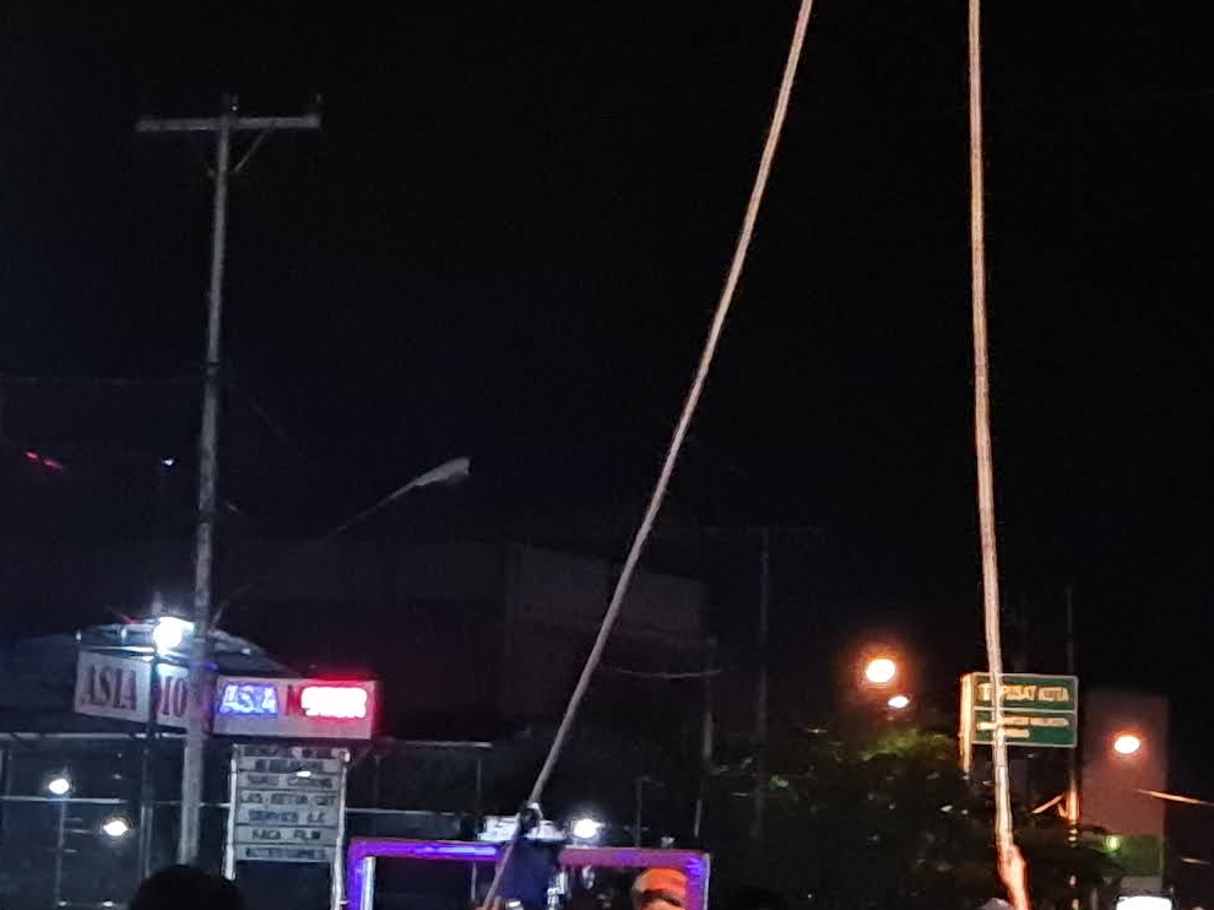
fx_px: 4418
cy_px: 108
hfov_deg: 15.6
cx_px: 618
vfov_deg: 11.7
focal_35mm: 126
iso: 1250
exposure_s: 1/17
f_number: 2
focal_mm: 5.9
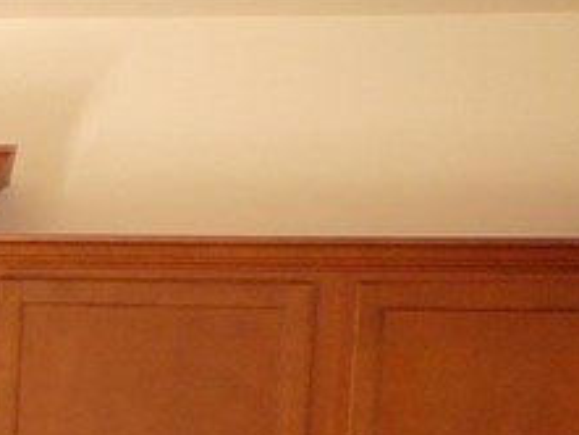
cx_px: -644
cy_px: 996
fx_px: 2711
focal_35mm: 162
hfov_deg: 10.9
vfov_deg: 8.5
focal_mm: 5.2
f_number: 2.8
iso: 100
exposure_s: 1/10
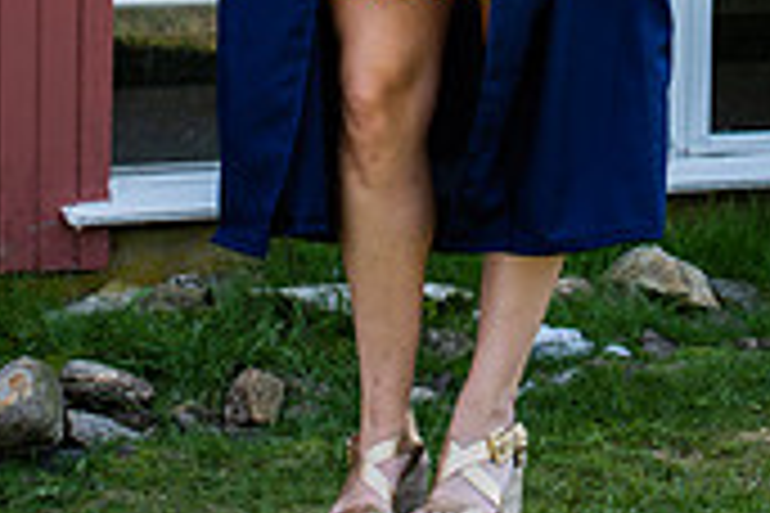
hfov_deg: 7.4
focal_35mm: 277
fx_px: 5924
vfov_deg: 4.9
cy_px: -274
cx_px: 495
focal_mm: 70
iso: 100
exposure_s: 1/200
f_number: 2.8
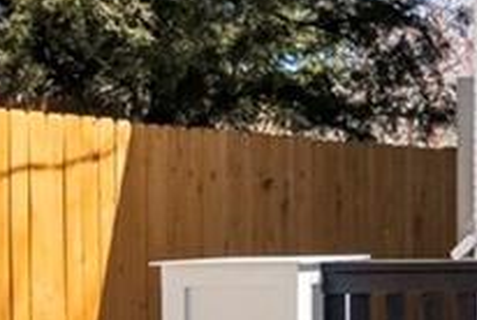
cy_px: 197
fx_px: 1697
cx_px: 1111
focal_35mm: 128
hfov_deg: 12.7
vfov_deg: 10.8
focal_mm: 16.5
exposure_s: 1/400
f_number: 8
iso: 500
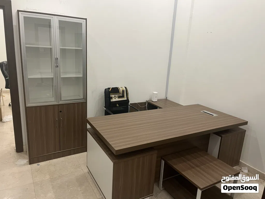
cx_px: 132
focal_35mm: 26
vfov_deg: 53.1
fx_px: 199
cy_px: 100
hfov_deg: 67.3
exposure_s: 1/50
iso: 200
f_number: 1.6
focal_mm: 5.1
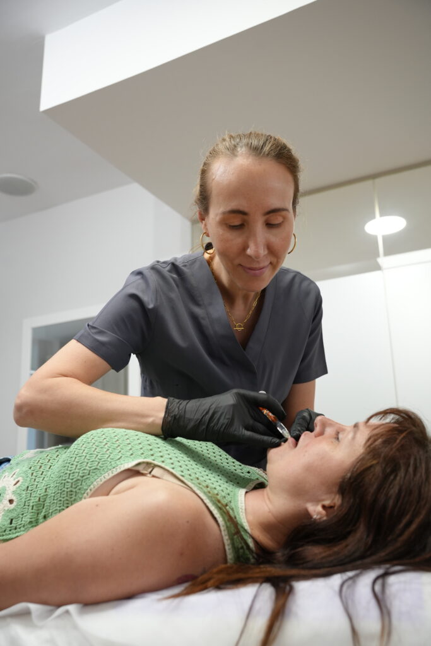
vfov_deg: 59.2
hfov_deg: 41.5
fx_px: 569
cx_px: 216
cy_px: 323
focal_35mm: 32
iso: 1250
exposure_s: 1/160
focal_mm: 31.7
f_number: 4
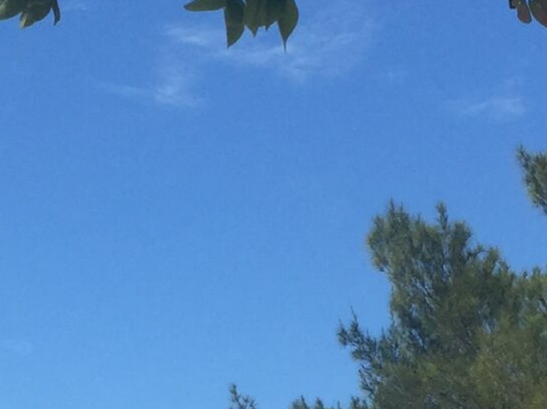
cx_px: 113
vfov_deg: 10.8
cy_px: 366
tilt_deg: +11.2
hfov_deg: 14.4
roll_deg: -0.1
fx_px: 2148
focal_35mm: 136
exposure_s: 1/1980
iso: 32
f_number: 2.2
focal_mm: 4.15
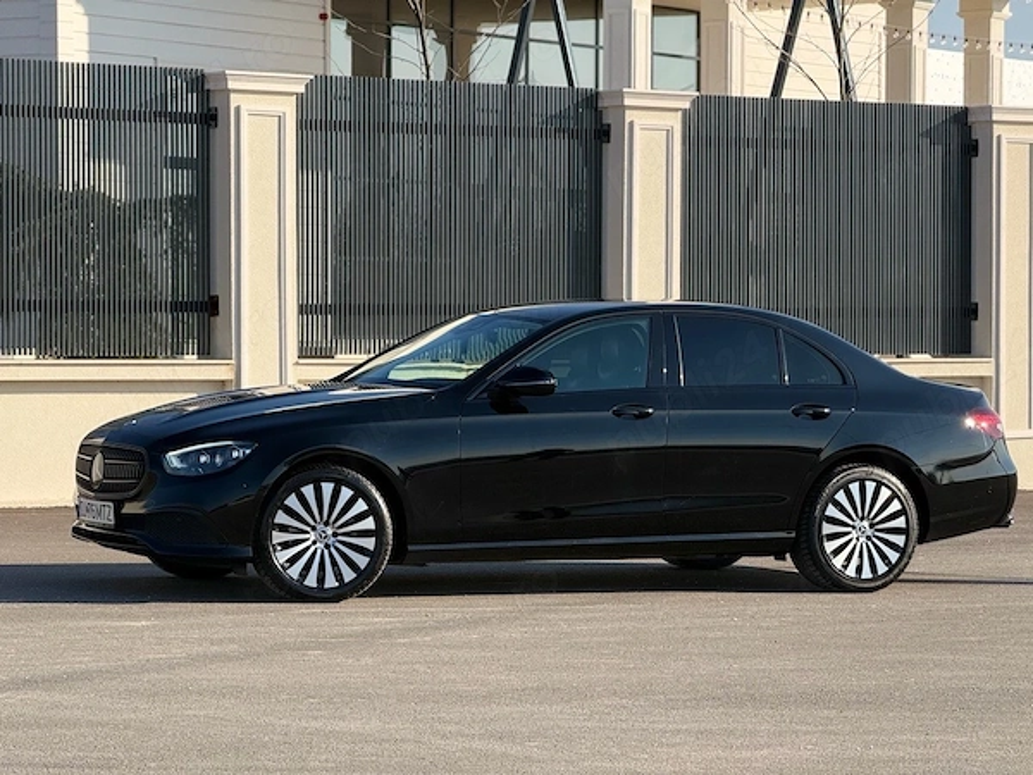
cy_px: 388
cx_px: 516
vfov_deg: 12.3
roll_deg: -0.3
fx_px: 3581
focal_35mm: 120
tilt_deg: -1.1
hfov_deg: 16.4
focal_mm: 15.66
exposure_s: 1/951
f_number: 2.8
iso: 64
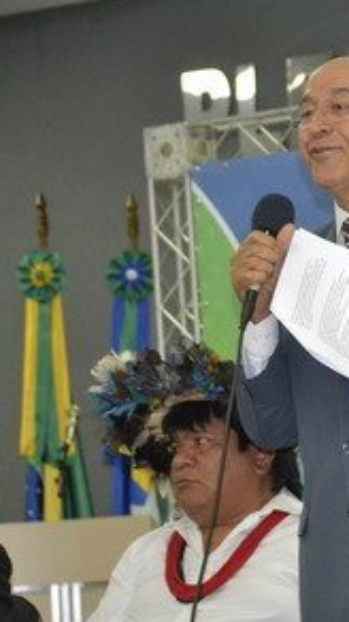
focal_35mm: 200
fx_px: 3292
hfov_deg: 6.0
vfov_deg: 10.8
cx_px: 514
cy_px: 345
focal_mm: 75
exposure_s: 1/60
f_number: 5.3
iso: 1600
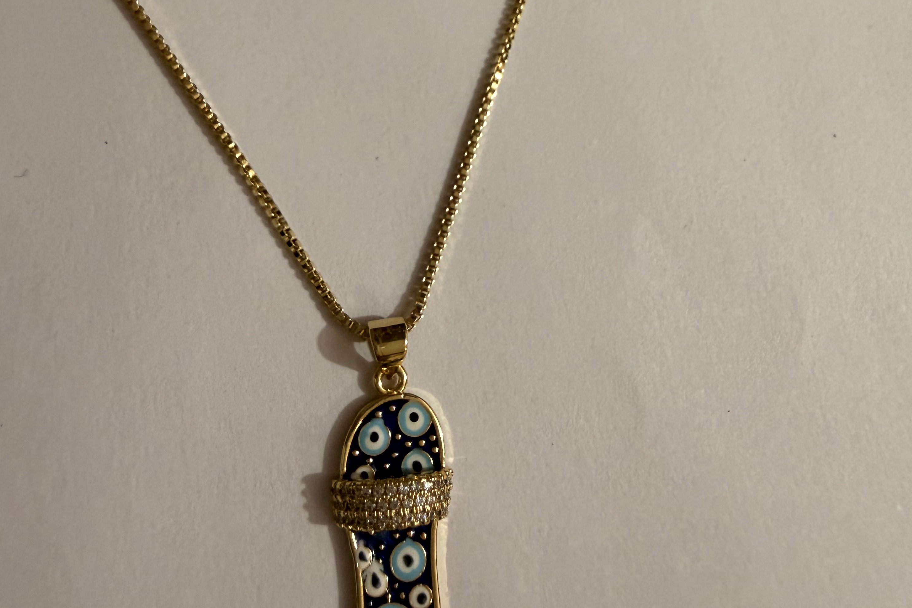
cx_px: 450
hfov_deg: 55.8
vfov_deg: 38.0
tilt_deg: -69.0
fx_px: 861
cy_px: 162
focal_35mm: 34
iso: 200
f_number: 2.2
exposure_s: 1/50
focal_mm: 2.22
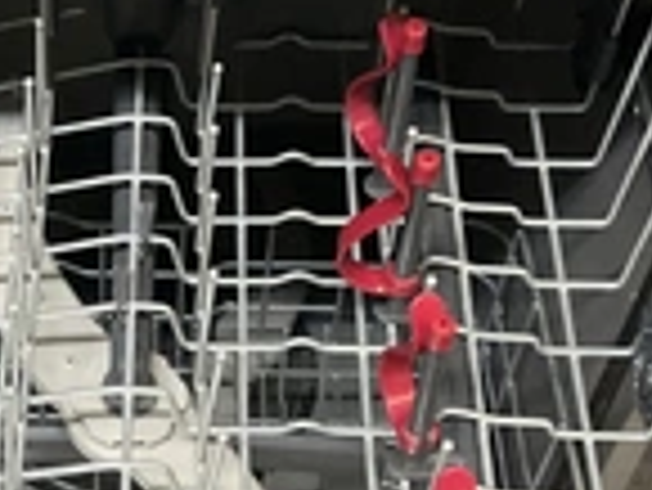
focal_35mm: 80
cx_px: 117
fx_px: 1508
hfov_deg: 24.0
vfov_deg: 18.3
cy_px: 396
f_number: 1.8
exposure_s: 1/30
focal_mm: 3
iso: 250
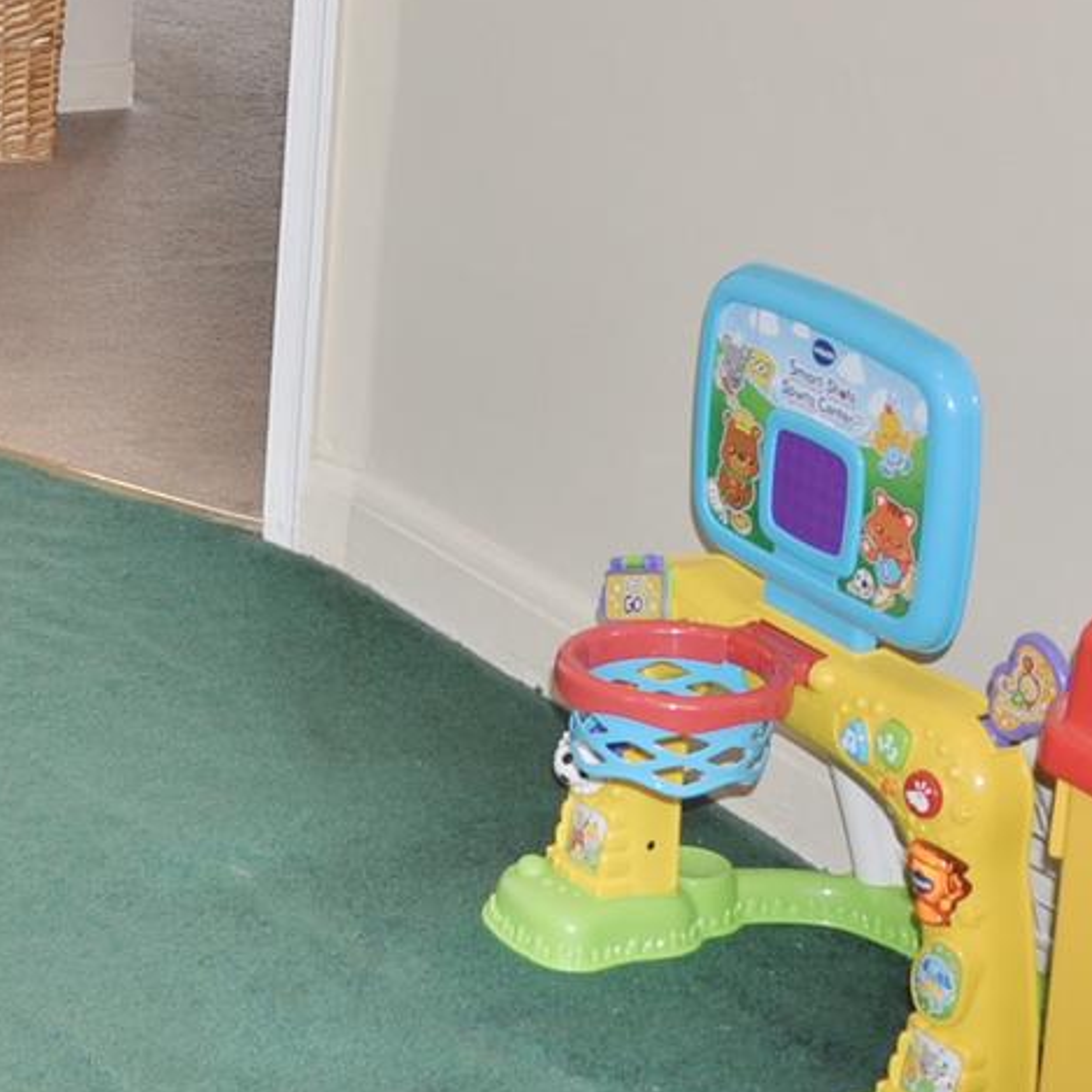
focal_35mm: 100
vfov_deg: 16.6
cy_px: -258
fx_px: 3569
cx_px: -473
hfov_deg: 16.1
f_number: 5.6
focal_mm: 18
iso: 200
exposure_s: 1/60
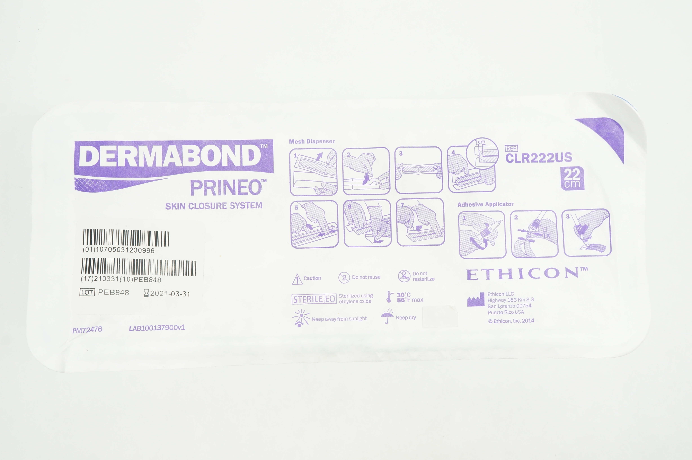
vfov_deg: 36.8
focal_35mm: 36
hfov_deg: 53.2
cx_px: 346
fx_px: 691
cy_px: 230
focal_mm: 24
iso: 400
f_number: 11
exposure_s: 1/15
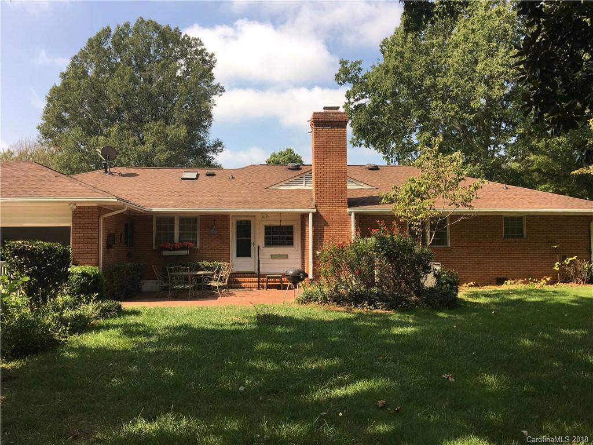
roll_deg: +0.5
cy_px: 222
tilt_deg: +4.5
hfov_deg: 61.7
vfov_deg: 48.2
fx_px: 497
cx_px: 296
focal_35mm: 29
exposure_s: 1/905
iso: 25
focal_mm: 4.15
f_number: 2.2
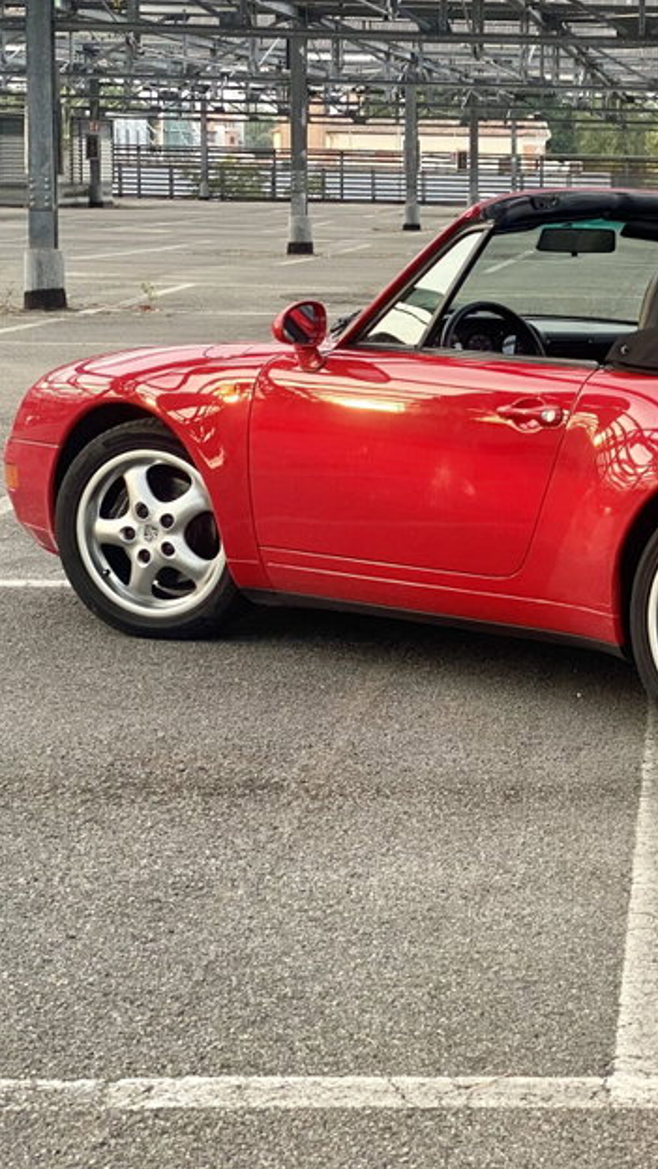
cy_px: 478
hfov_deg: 12.7
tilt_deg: -8.1
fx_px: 2885
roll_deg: -1.4
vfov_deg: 22.9
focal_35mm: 93
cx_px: 750
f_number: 2
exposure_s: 1/122
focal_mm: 6
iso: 40
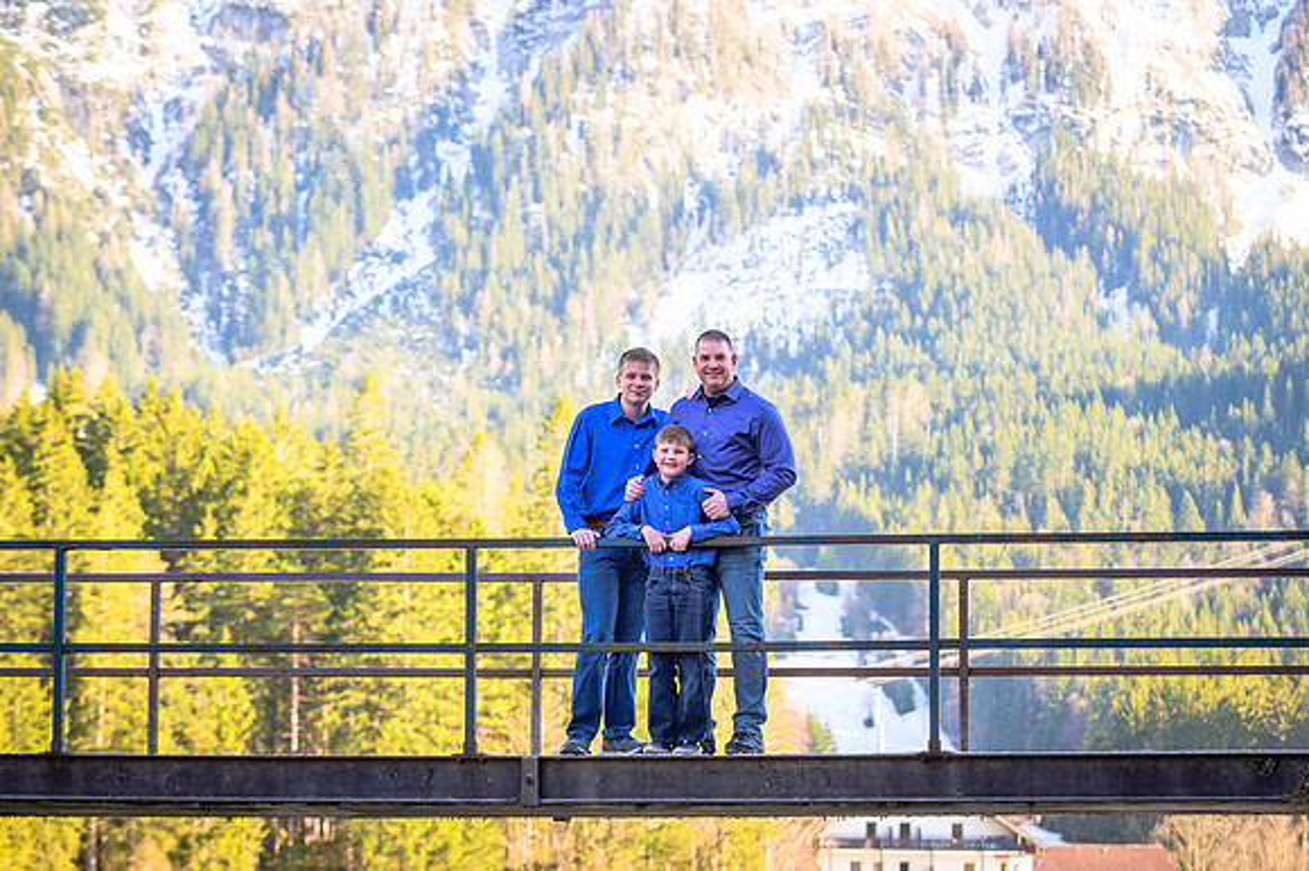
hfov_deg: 18.3
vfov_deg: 12.2
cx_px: 656
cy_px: 467
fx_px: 4065
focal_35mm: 112
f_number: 4
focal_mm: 98
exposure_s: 1/320
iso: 320
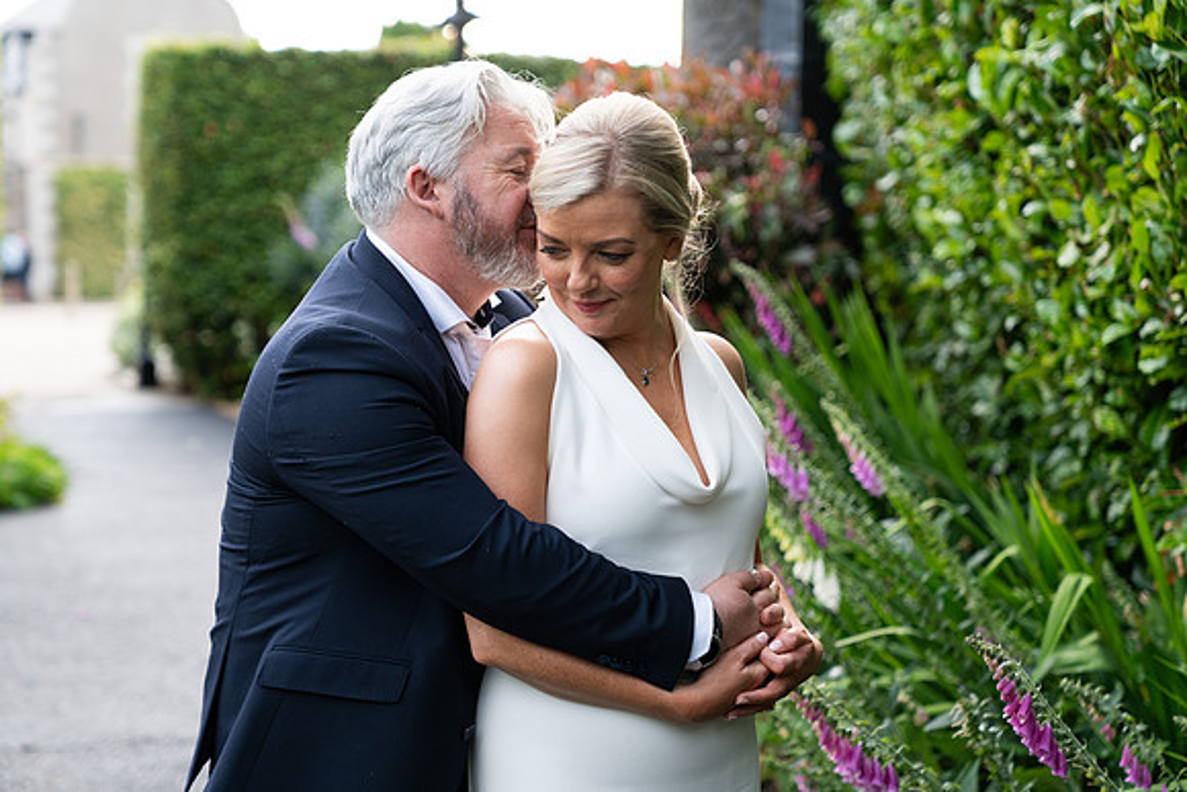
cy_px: 396
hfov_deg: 28.8
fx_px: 2308
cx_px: 594
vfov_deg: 19.5
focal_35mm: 70
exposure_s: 1/200
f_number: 2.8
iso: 500
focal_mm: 70
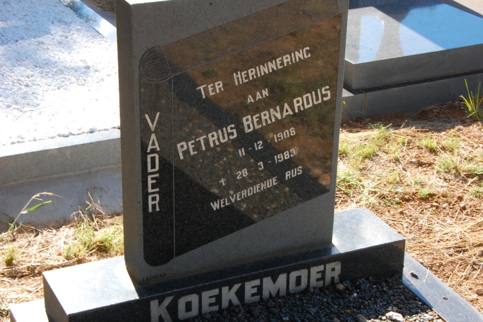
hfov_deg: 27.0
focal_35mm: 75
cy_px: 161
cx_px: 242
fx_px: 1005
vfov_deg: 18.2
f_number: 22
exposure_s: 1/30
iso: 560
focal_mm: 50
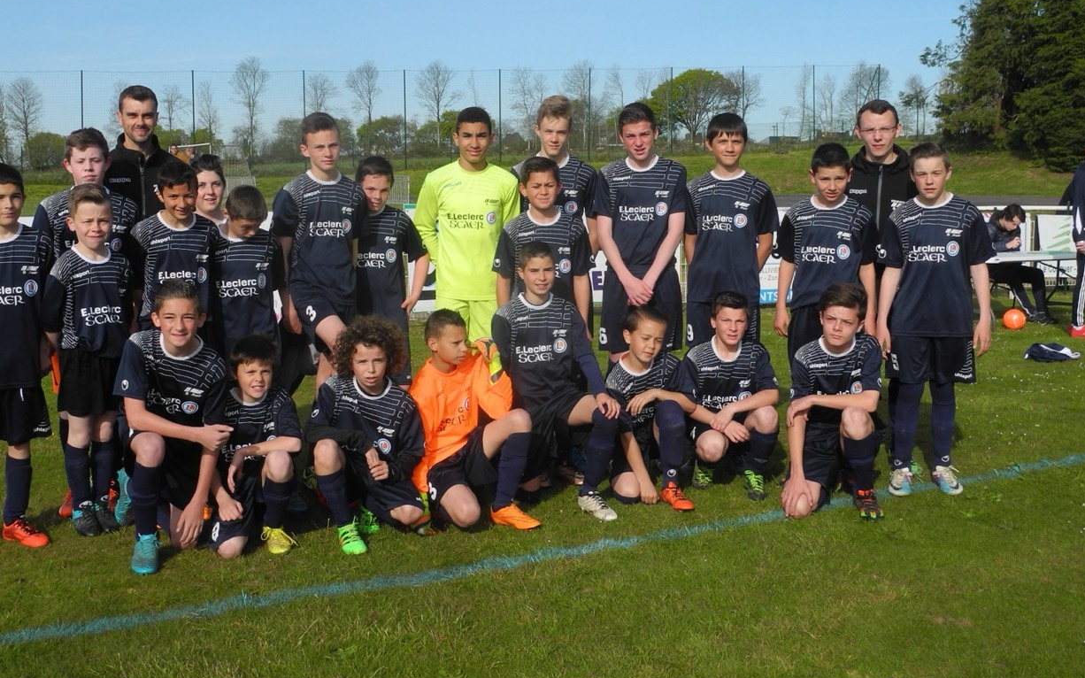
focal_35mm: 46
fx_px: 1360
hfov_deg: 43.4
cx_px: 478
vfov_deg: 27.9
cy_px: 268
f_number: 4
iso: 100
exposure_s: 1/1000
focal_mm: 8.1
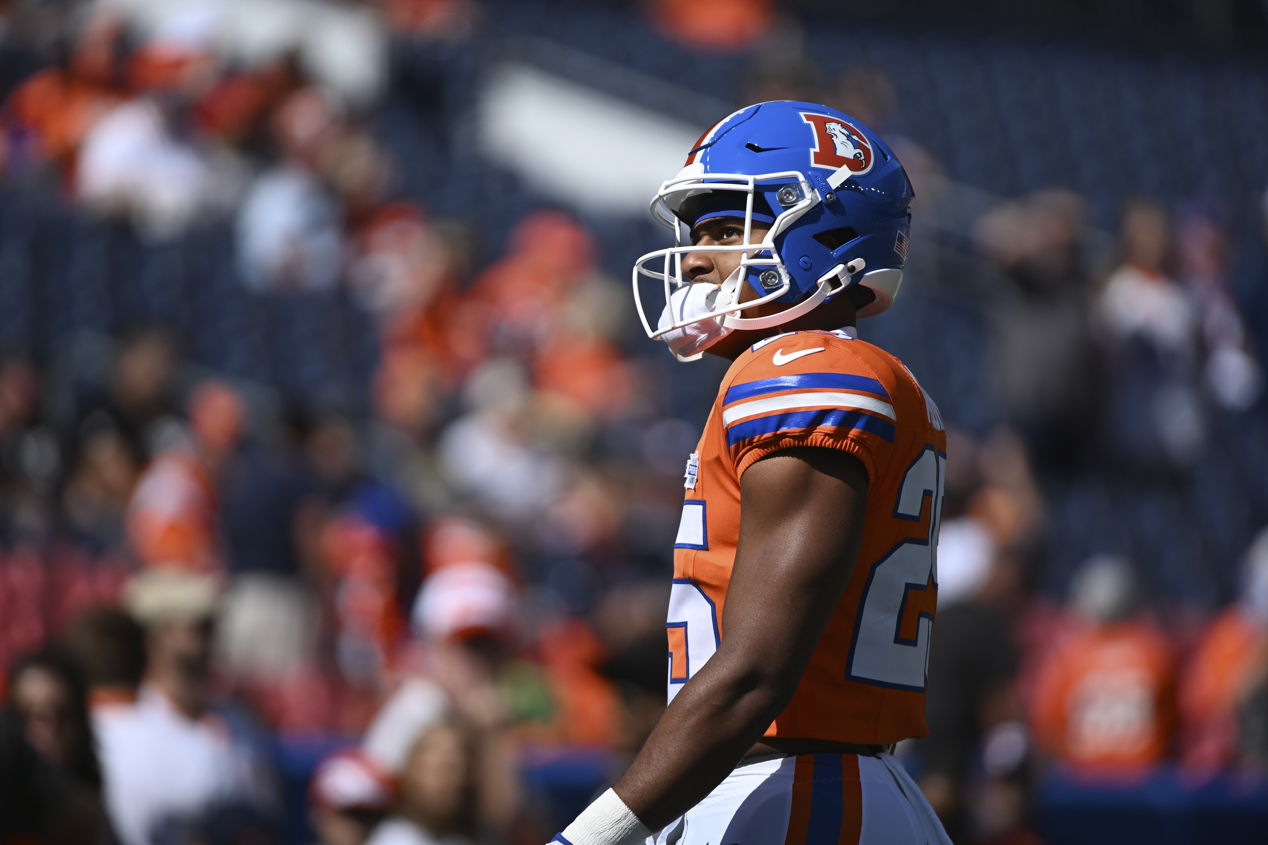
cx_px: 634
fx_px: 14088
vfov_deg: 3.4
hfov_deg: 5.2
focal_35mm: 400
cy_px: 422
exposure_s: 1/8000
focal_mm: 400
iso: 640
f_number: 4
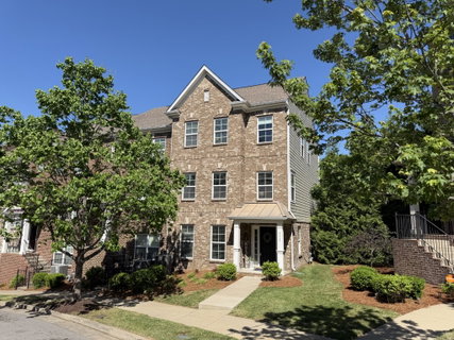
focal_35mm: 24
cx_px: 227
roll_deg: -1.6
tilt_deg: +9.8
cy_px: 170
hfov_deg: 71.6
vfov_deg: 56.8
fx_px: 315
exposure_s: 1/4975
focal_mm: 6.76
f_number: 1.78
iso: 80
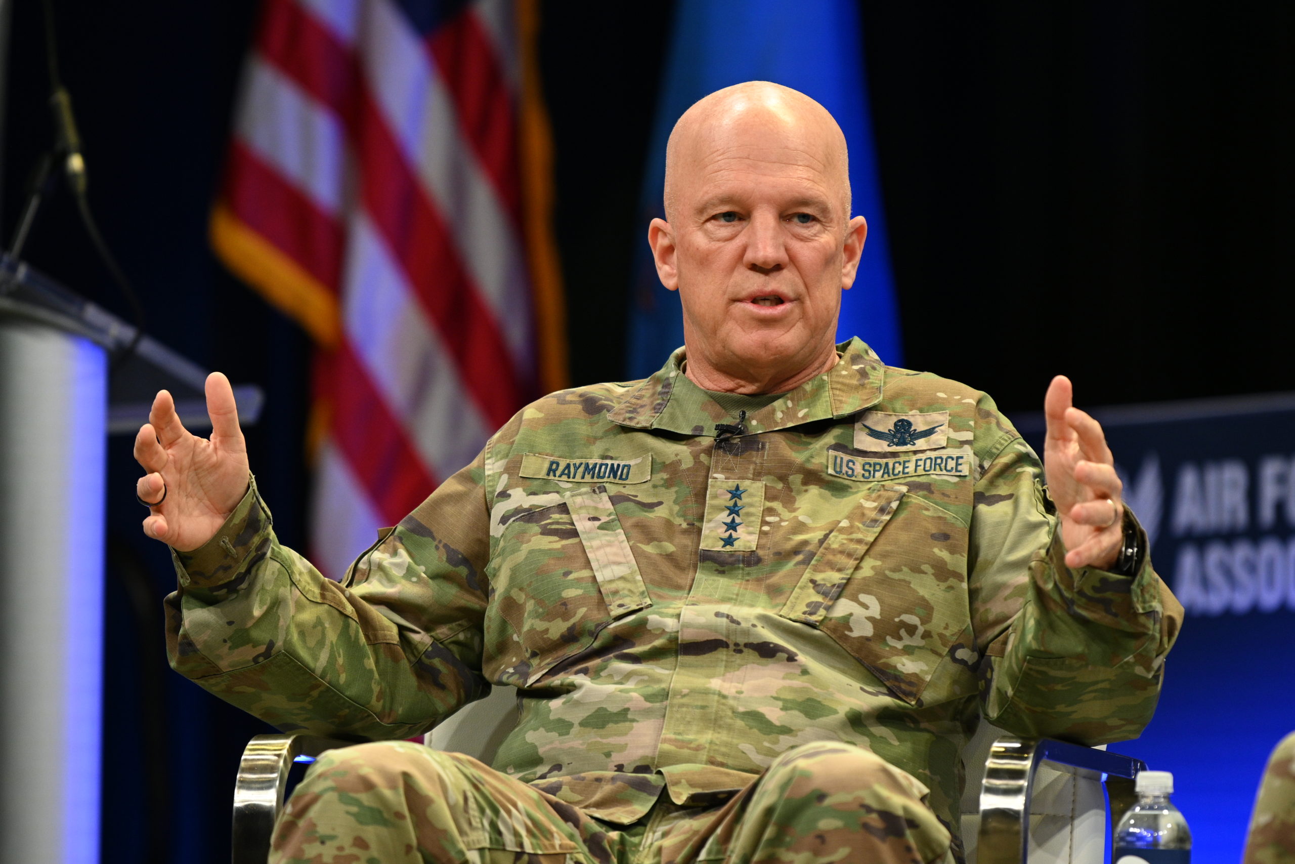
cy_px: 432
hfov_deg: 6.9
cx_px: 648
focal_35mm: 300
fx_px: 10791
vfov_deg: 4.6
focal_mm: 200
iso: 800
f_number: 3.2
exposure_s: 1/320
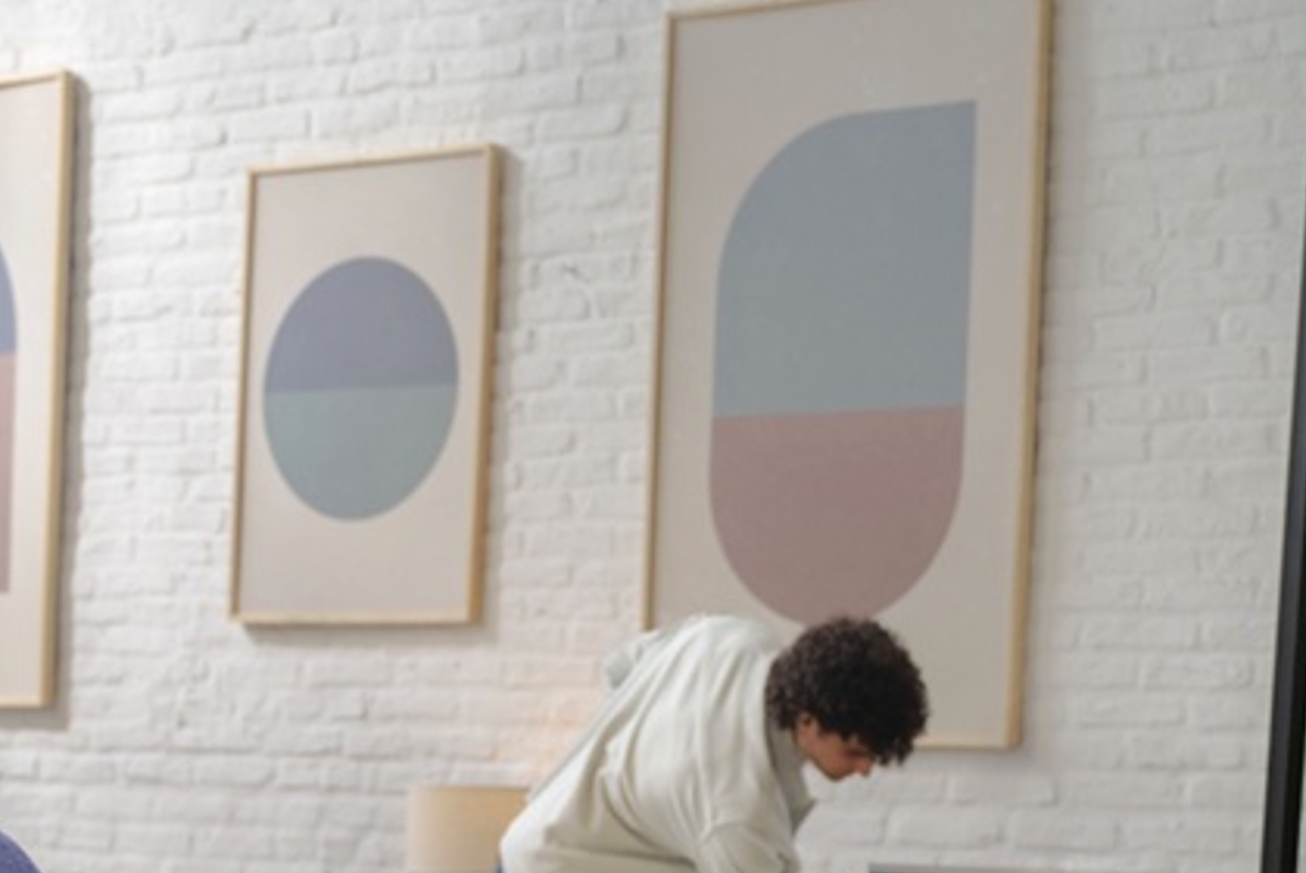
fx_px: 4501
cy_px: 1013
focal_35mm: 124
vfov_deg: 10.9
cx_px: 3
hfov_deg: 16.2
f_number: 4.5
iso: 1000
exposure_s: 1/320
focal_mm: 63.7
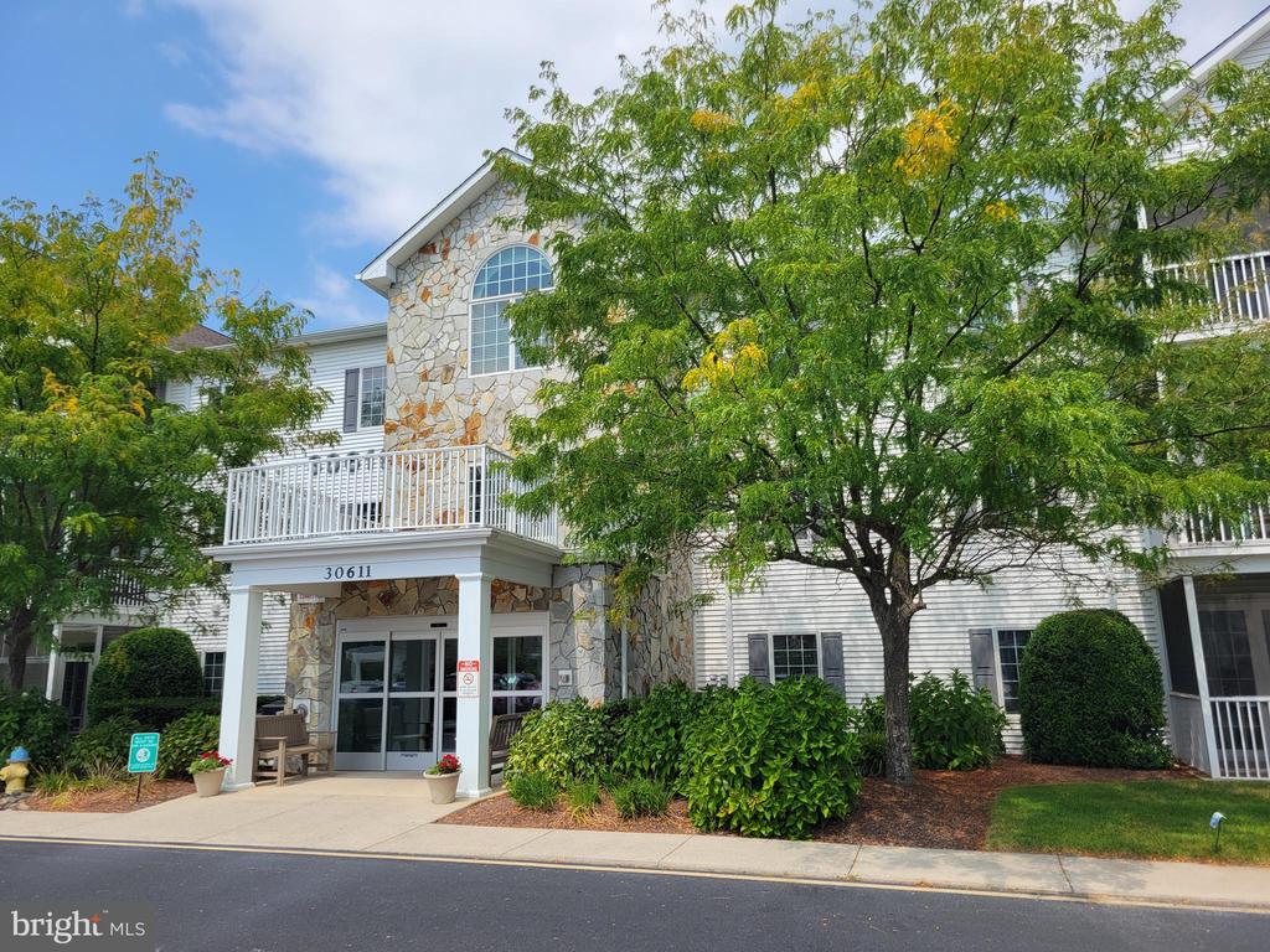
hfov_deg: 67.3
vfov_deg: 53.1
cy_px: 476
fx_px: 954
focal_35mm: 26
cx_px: 635
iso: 40
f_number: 1.8
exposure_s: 1/2450
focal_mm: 5.4
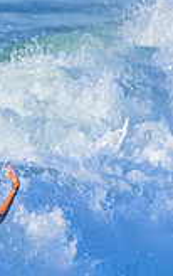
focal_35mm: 3235
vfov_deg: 0.6
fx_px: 24319
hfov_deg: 0.4
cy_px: 280
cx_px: -21
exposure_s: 1/2000
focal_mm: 800
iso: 1400
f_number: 11
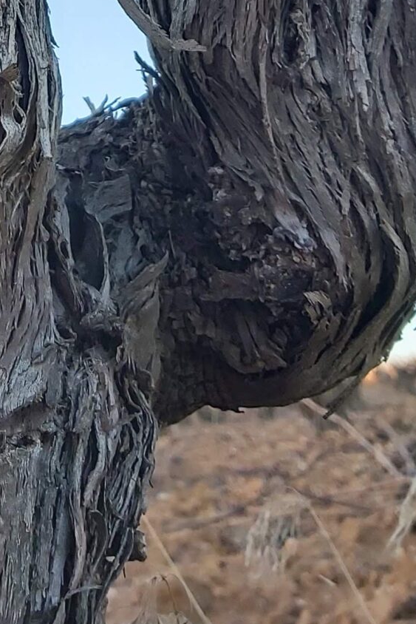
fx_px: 1421
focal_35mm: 82
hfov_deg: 16.0
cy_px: -171
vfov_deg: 22.4
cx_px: -75
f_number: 1.7
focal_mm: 3.92
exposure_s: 1/322
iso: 64
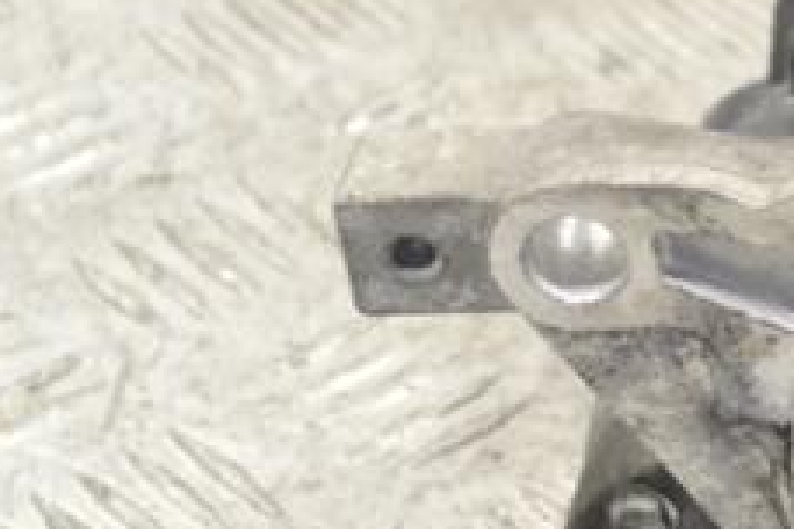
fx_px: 4793
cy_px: 331
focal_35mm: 217
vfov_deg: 6.3
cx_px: 1003
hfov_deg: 9.3
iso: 3200
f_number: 7.1
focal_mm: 55
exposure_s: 1/200
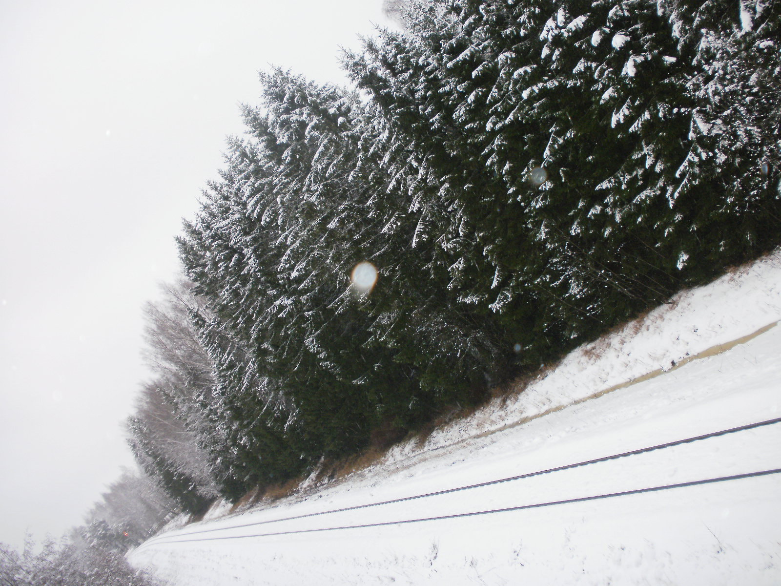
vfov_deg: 39.7
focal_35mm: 36
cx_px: 390
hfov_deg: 51.4
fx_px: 812
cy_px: 293
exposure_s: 1/160
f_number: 3.5
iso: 100
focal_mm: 6.3
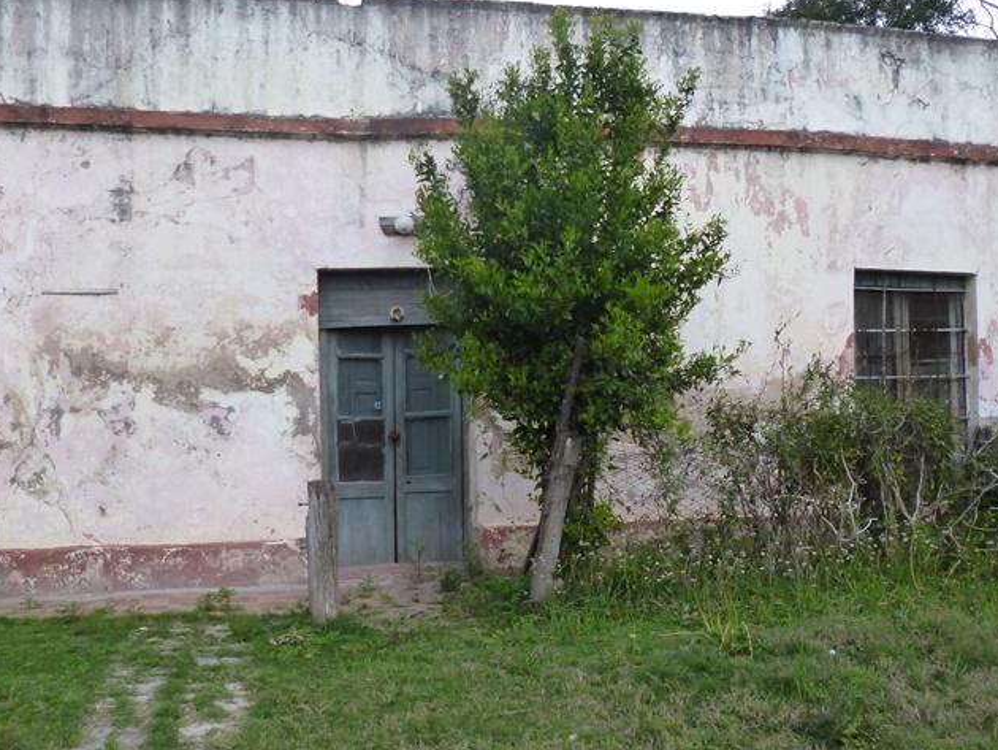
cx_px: 551
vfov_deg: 36.8
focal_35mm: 39
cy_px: 373
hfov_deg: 47.8
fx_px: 1125
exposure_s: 1/640
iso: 160
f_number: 2.5
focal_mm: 4.3
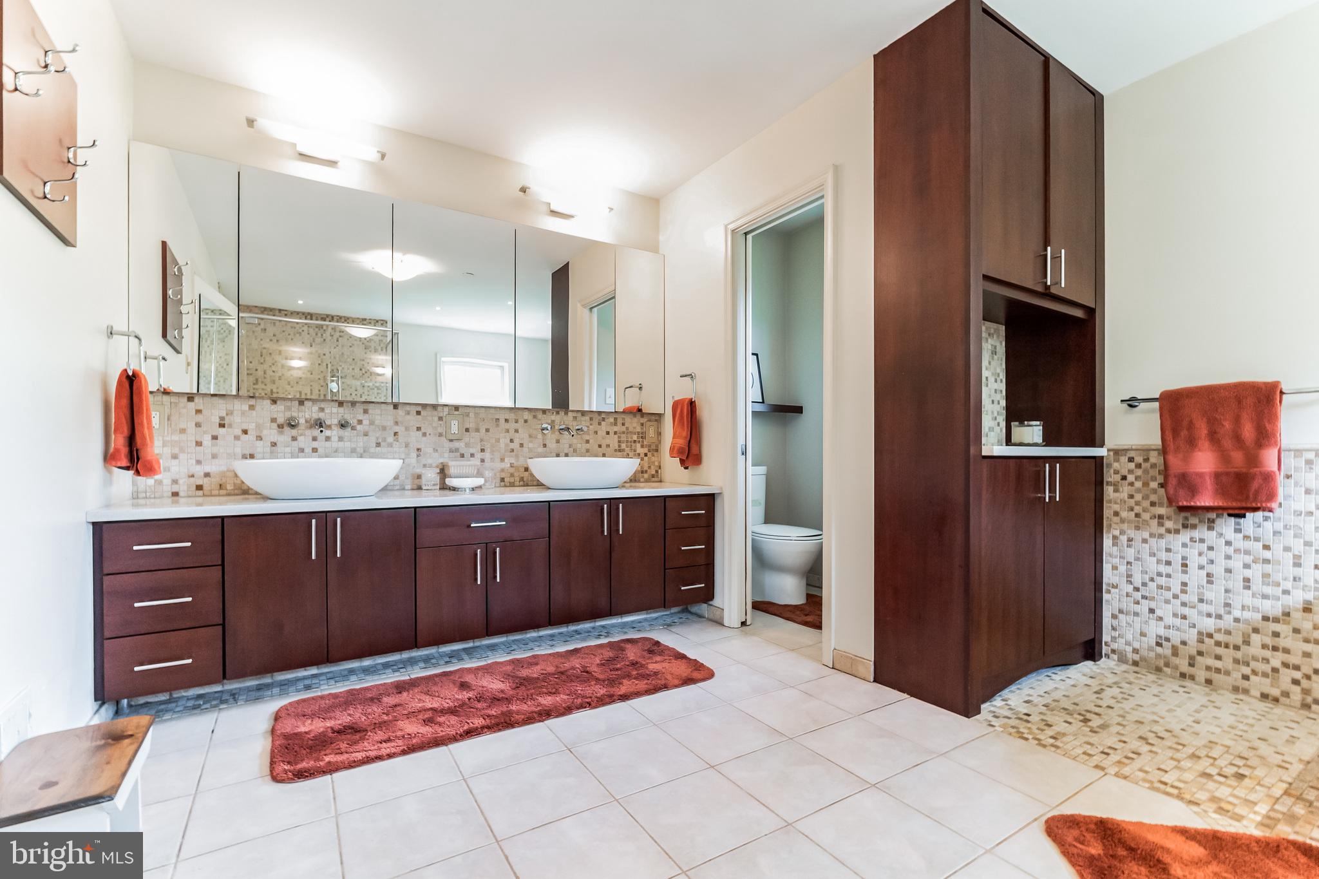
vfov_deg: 73.7
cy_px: 440
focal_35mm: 16
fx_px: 586
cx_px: 660
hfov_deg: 96.7
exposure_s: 1/13
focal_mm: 16
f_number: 8
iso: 1600
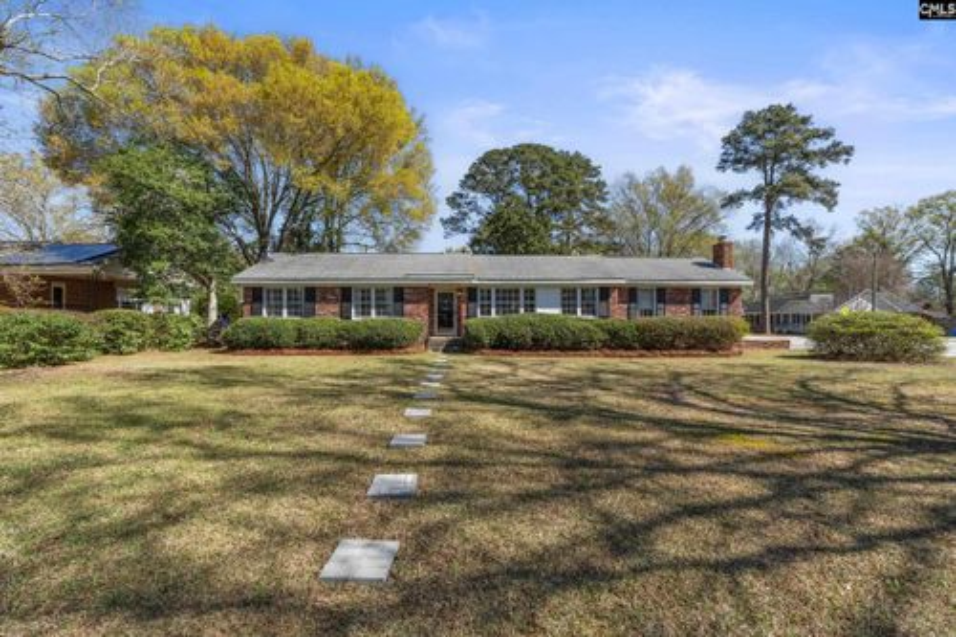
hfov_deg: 97.7
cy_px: 318
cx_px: 478
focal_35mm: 16
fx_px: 418
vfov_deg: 74.6
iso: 250
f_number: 9
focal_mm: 10.5
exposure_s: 1/320
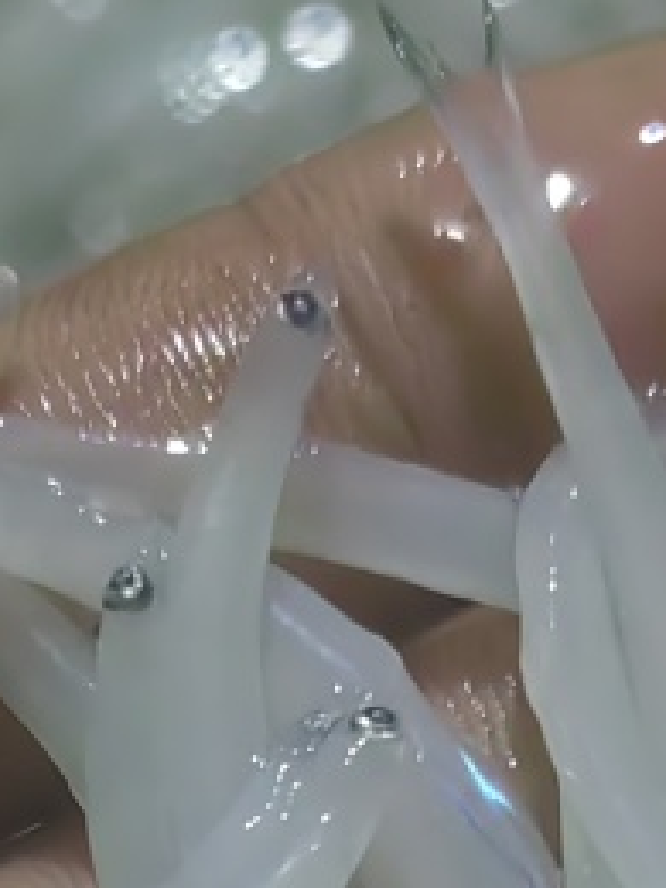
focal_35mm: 111
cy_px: 1453
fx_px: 2847
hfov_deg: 13.3
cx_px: 348
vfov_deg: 15.8
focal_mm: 5.52
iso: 2000
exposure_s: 1/100
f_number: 1.9
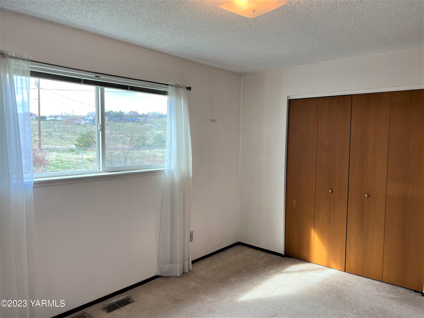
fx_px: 318
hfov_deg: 67.3
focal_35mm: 26
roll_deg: +0.0
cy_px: 159
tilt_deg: -4.5
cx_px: 212
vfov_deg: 53.1
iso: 32
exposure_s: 1/138
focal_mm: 5.7
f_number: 1.5
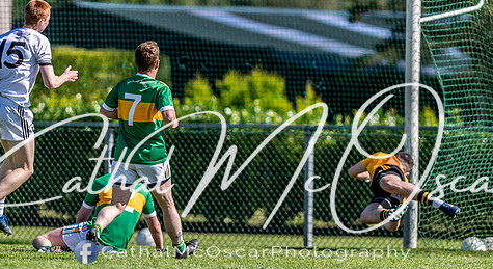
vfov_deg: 1.9
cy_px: 187
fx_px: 8215
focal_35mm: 633
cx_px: 212
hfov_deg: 3.4
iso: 100
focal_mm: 300
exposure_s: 1/2000
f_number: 2.8
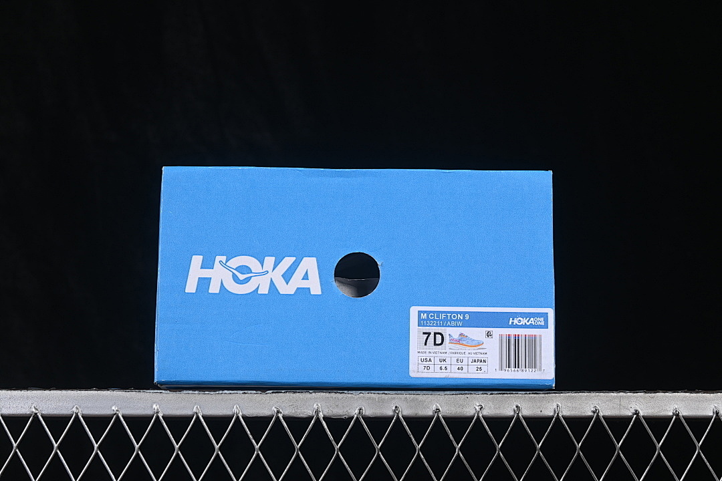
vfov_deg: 18.2
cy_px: 240
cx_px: 361
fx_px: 1504
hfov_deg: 27.0
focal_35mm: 75
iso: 160
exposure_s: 1/80
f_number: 8
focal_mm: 50
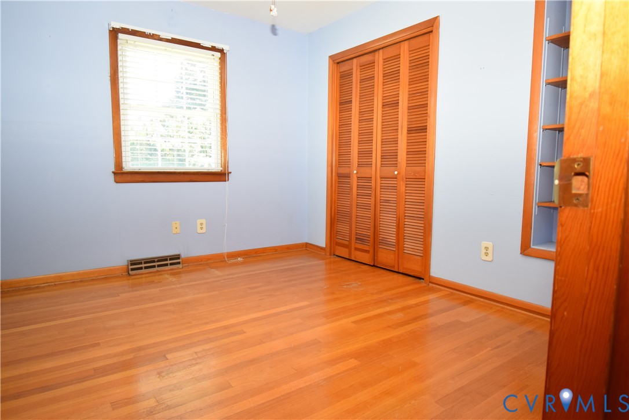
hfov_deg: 81.2
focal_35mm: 21
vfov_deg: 59.5
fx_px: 367
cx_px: 314
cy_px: 210
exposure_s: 1/60
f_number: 5
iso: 800
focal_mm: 14
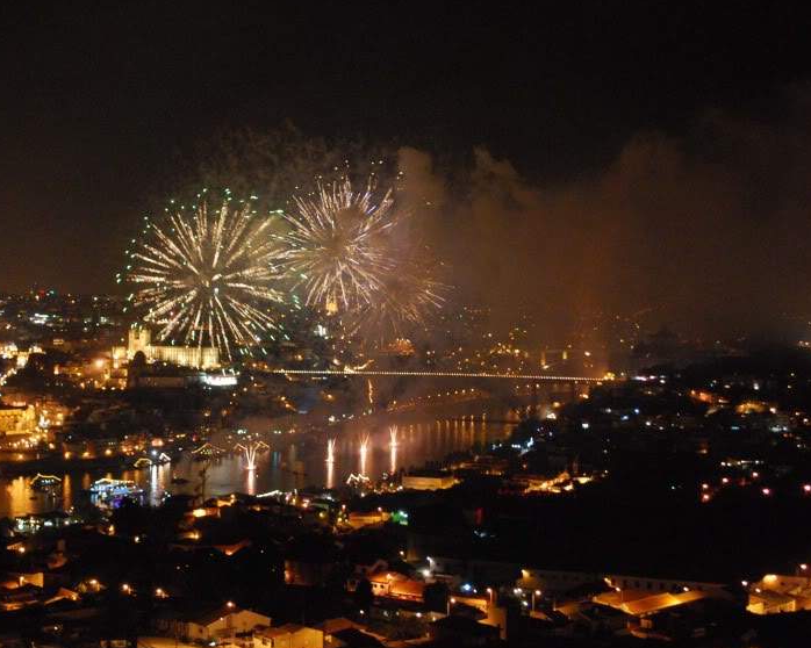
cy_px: 329
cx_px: 285
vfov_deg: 24.6
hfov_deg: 30.3
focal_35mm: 62
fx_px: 1488
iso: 1600
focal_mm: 30
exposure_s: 1/3
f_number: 4.8
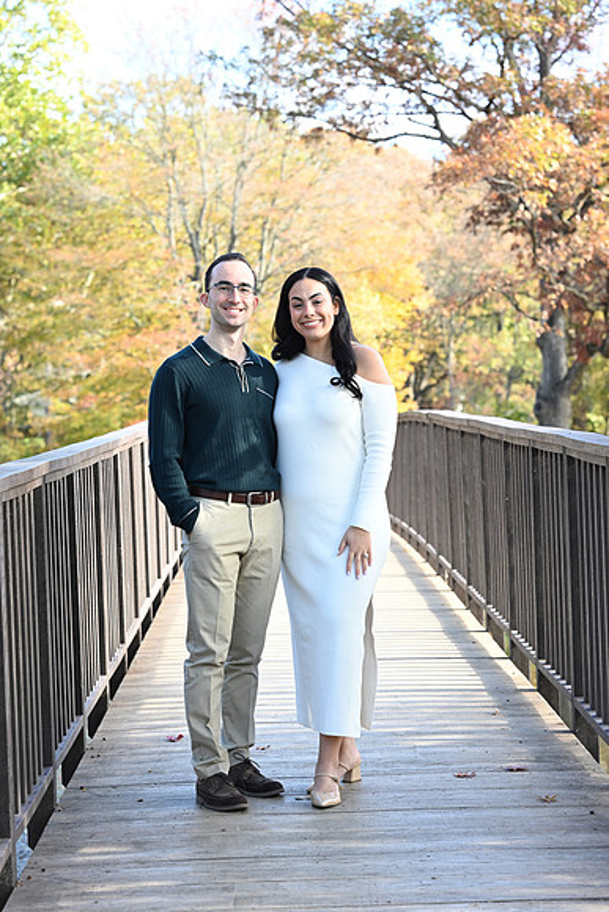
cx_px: 304
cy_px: 456
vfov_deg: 23.9
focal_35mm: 85
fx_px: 2155
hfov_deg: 16.1
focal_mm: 85
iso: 320
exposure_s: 1/160
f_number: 5
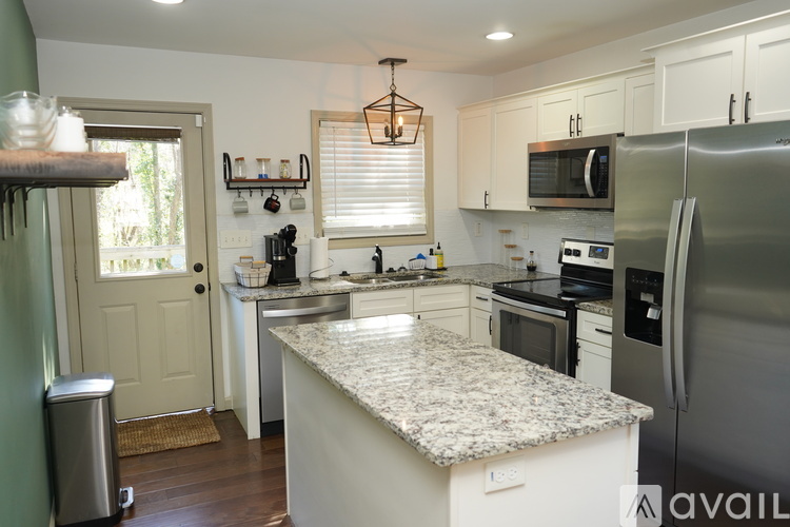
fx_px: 614
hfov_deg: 65.5
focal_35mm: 28
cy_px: 264
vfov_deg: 46.4
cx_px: 395
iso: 1000
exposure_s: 1/160
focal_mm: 28
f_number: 4
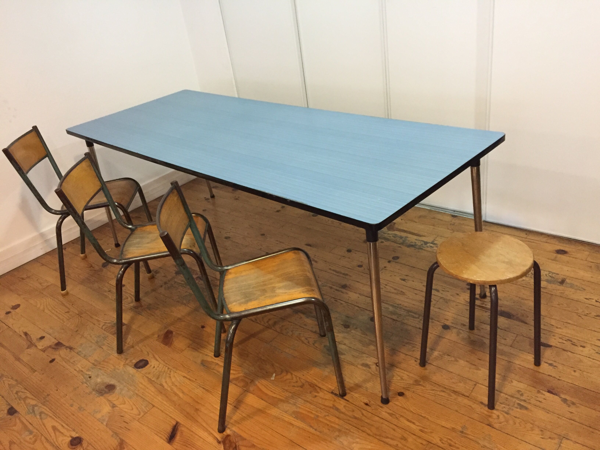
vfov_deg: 48.2
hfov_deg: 61.7
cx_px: 300
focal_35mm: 29
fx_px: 503
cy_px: 225
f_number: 2.2
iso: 250
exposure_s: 1/25
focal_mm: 4.15
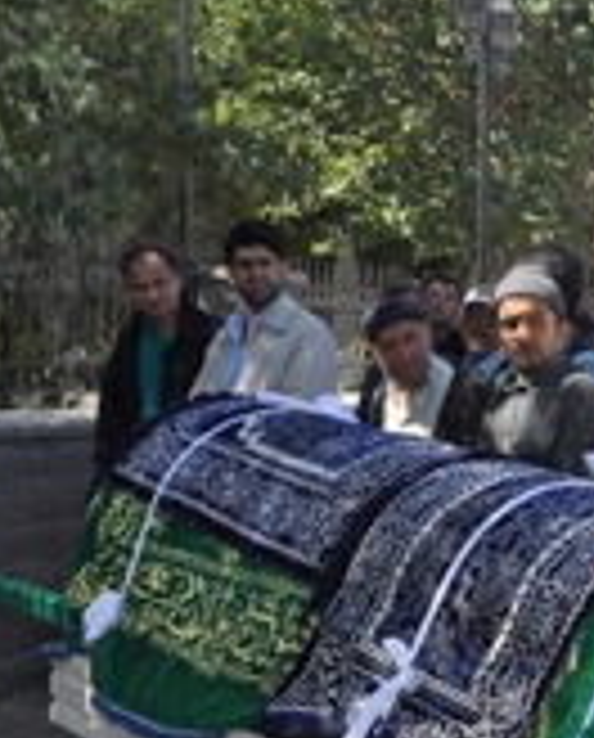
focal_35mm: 92
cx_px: 806
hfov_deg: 15.8
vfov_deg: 20.5
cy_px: 590
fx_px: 2014
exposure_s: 1/200
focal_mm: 24
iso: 200
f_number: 10
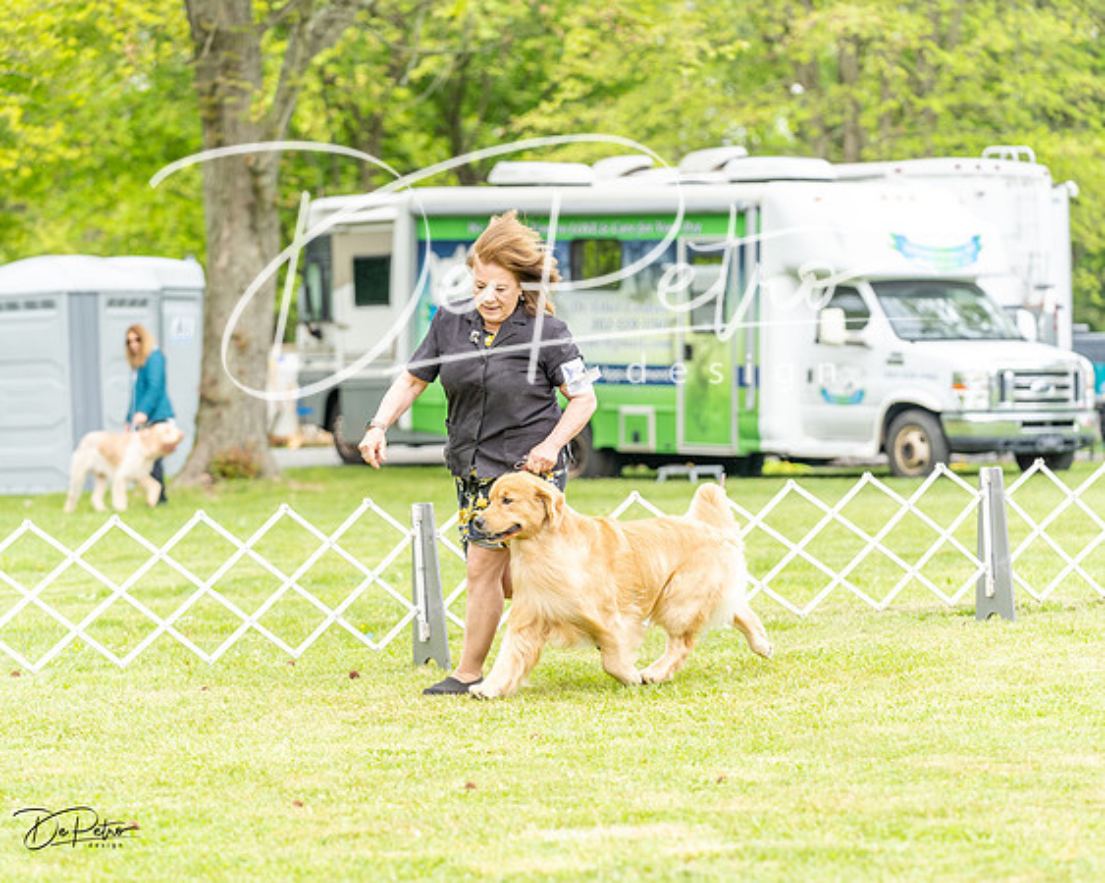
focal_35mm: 145
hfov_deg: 13.3
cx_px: 552
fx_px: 4749
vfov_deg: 10.6
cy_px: 442
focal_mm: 129
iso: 400
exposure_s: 1/800
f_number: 3.5
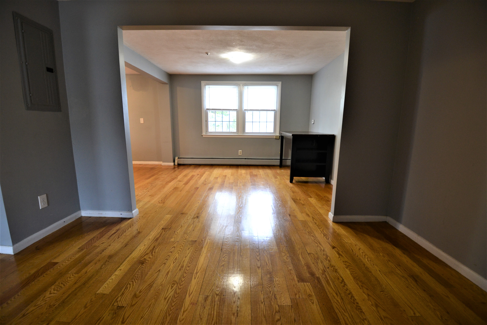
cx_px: 244
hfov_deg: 100.4
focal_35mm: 15
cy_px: 162
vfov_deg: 77.3
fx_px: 203
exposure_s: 1/20
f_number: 3.5
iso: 400
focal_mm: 10
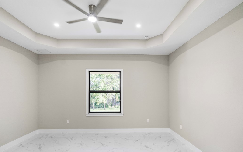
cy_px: 74
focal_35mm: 17
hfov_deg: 94.4
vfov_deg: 68.0
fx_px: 113
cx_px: 120
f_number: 4
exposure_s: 1/160
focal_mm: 16
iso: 800
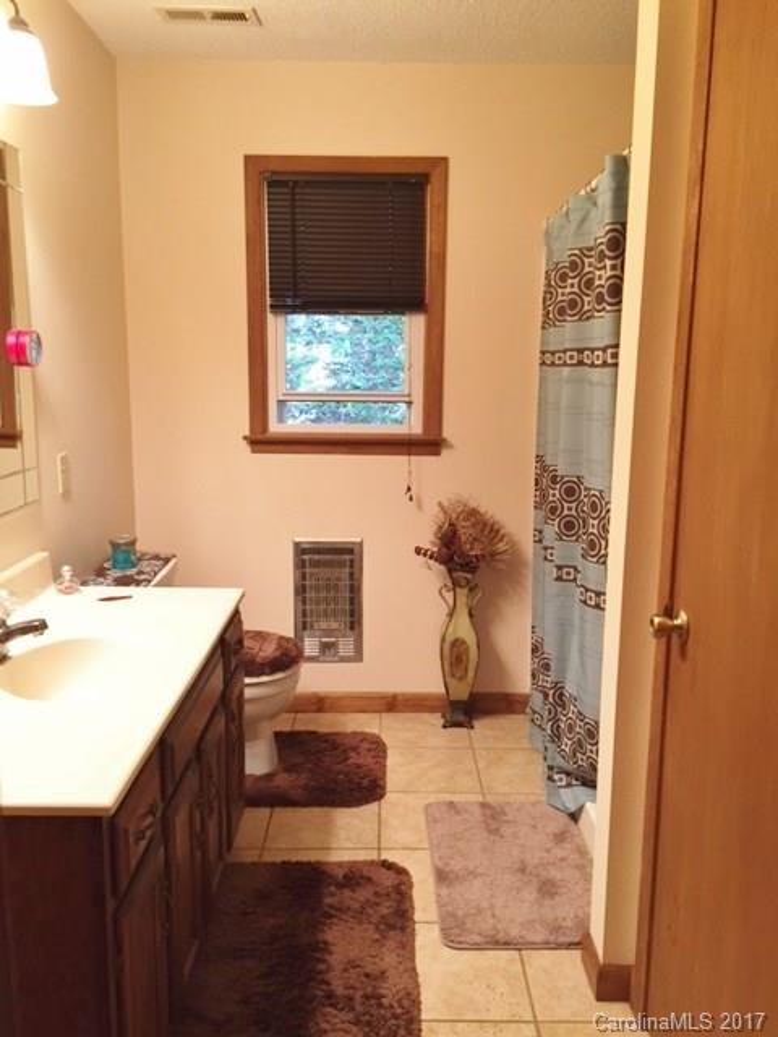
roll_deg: +0.4
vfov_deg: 61.7
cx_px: 389
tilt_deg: -10.7
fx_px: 869
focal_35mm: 29
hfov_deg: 48.2
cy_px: 518
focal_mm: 4.15
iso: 100
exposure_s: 1/30
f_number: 2.2
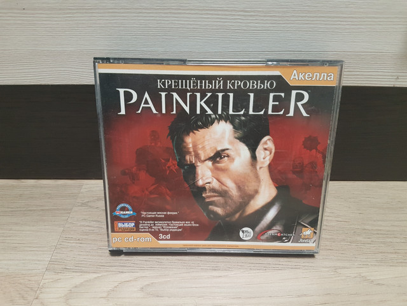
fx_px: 306
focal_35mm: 26
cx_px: 204
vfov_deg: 53.1
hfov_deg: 67.3
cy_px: 153
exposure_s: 1/50
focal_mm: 4.2
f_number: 1.7
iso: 320
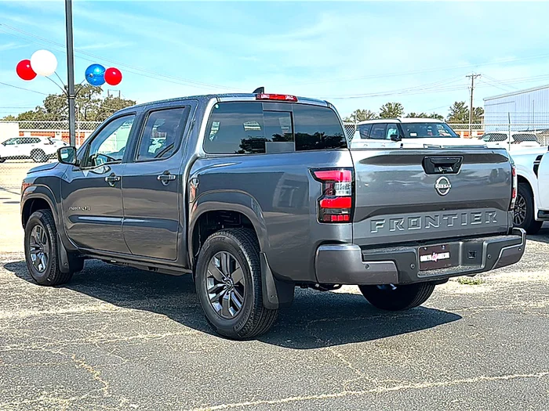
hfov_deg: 44.8
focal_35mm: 42
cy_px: 206
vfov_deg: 34.3
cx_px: 274
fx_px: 666
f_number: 1.78
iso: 80
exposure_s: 1/3497
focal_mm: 6.86
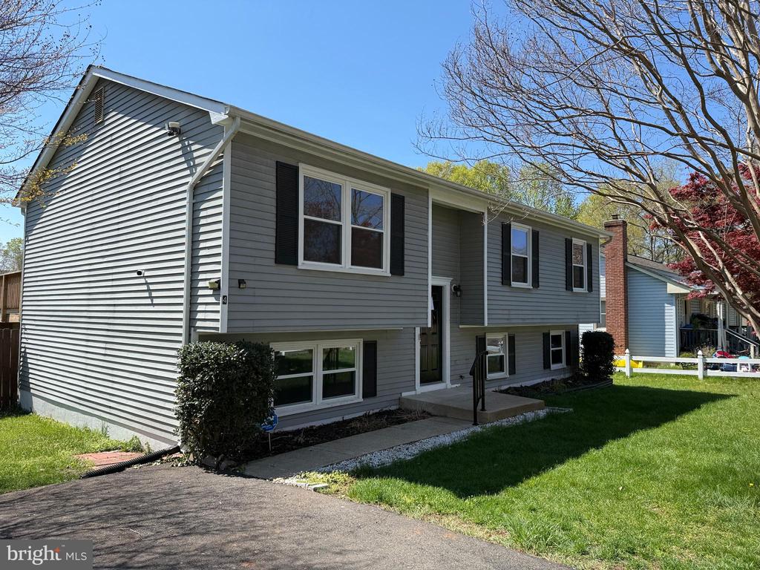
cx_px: 380
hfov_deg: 71.6
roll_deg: -1.0
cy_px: 285
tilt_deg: +4.1
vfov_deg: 56.8
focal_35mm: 24
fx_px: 527
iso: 80
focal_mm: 6.76
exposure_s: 1/2907
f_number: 1.78
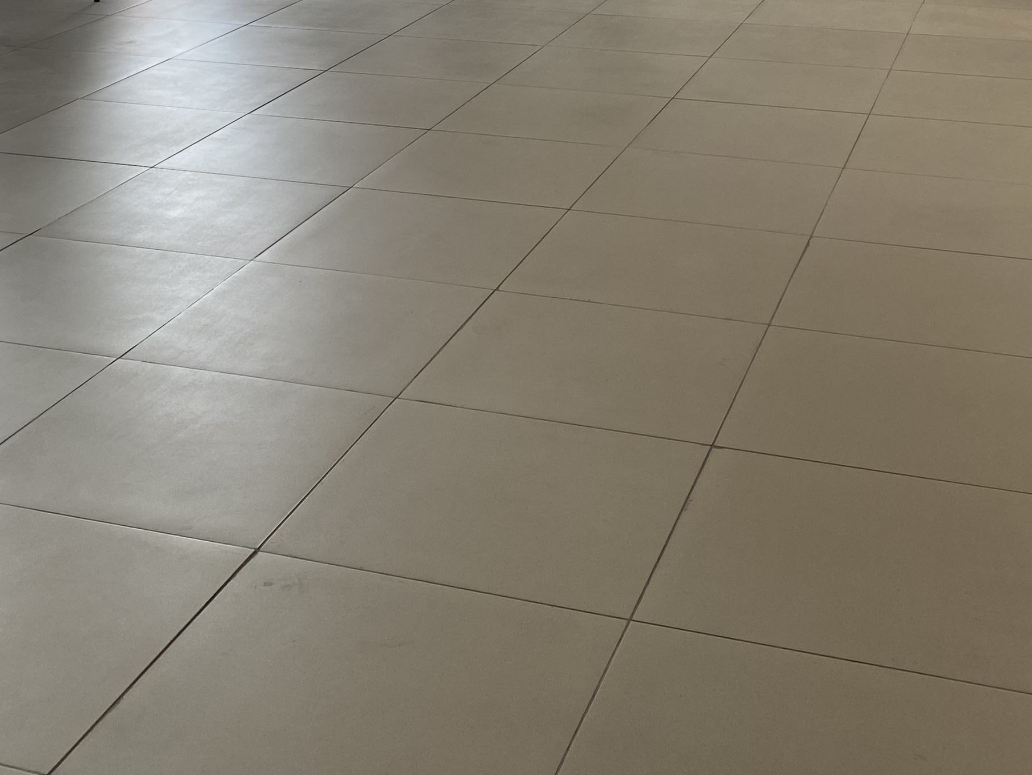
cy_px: 2
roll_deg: +1.3
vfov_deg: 24.1
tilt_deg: -11.5
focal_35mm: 58
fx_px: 1729
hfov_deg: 33.1
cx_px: 423
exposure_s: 1/122
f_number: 1.8
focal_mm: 4.25
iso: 64
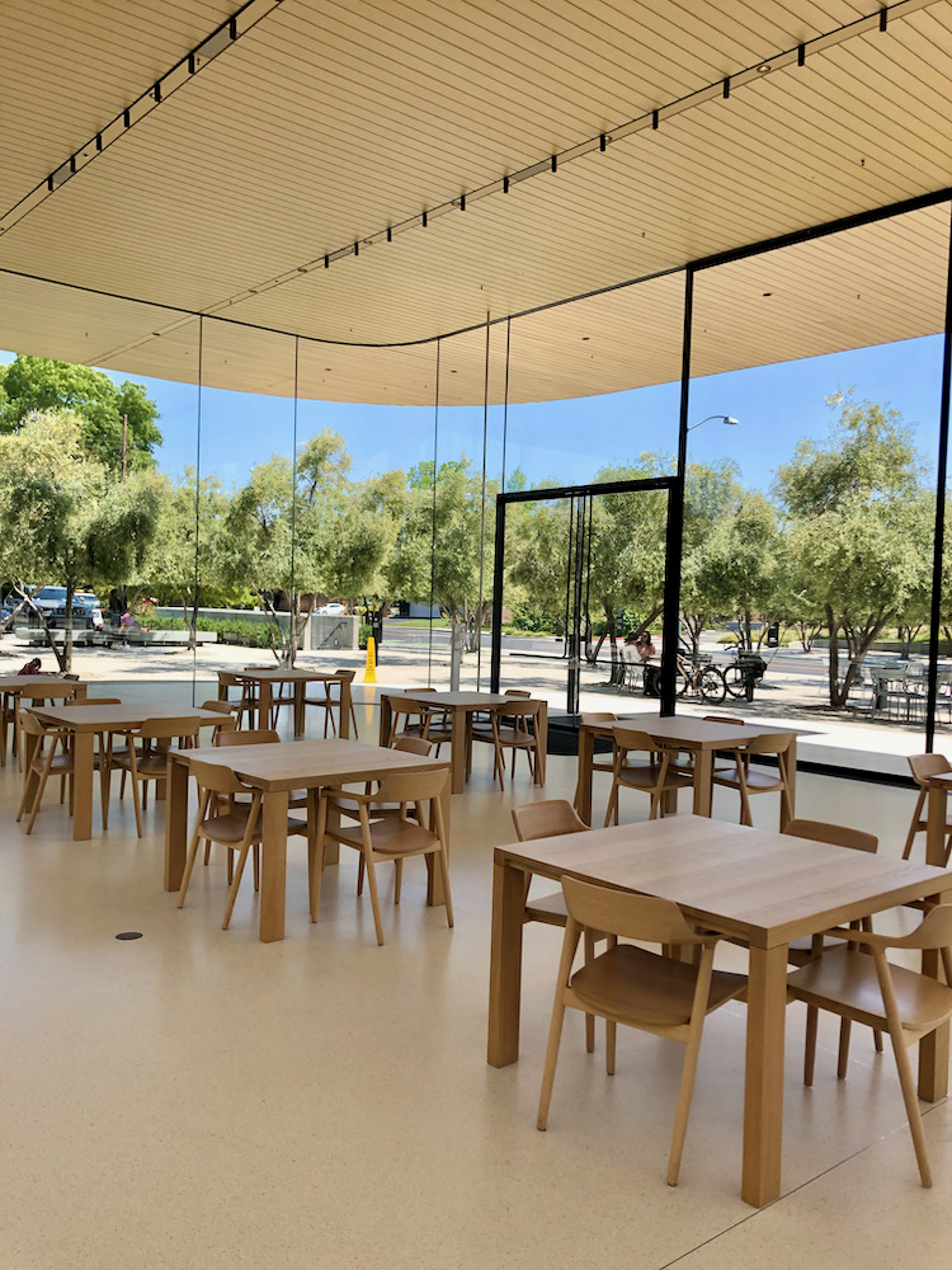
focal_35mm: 28
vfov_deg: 63.4
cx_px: 476
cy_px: 635
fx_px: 1027
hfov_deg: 49.7
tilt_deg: -1.8
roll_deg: -1.8
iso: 20
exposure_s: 1/867
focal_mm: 3.99
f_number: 1.8
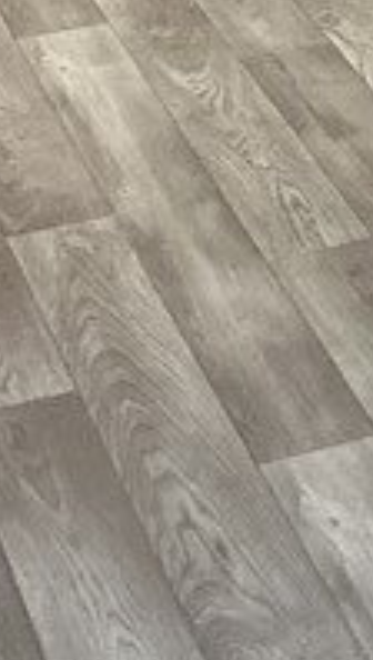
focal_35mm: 163
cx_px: 853
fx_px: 2854
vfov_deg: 12.1
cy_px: -513
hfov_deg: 7.1
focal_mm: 3
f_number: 1.8
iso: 160
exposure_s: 1/60
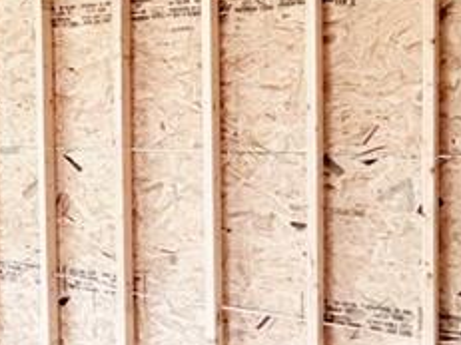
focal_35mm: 62
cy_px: 132
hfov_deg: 29.5
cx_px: 20
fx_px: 825
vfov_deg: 23.6
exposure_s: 1/60
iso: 640
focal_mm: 2.22
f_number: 2.2
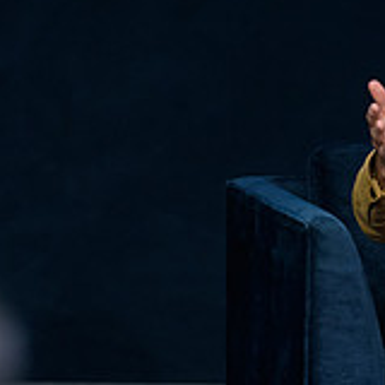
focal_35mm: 616
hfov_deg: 2.8
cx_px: 539
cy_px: -13
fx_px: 7751
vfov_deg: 2.8
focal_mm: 200
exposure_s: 1/200
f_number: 3.2
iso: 1600
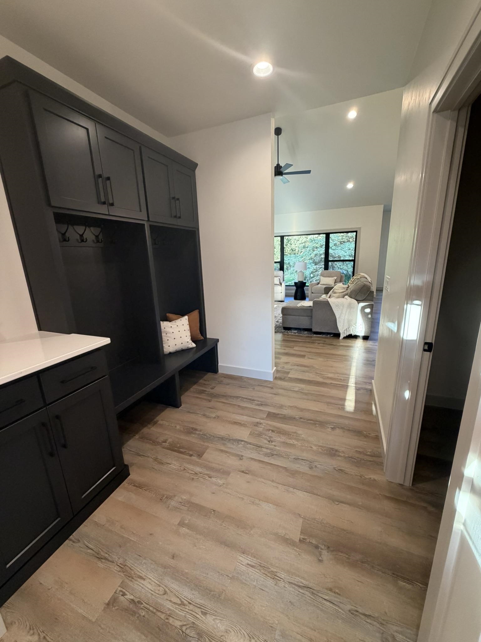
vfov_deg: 102.1
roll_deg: +2.2
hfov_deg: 85.7
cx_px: 240
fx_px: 259
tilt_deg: -15.6
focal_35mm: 14
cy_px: 321
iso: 320
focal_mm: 2.22
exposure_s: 1/120
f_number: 2.2
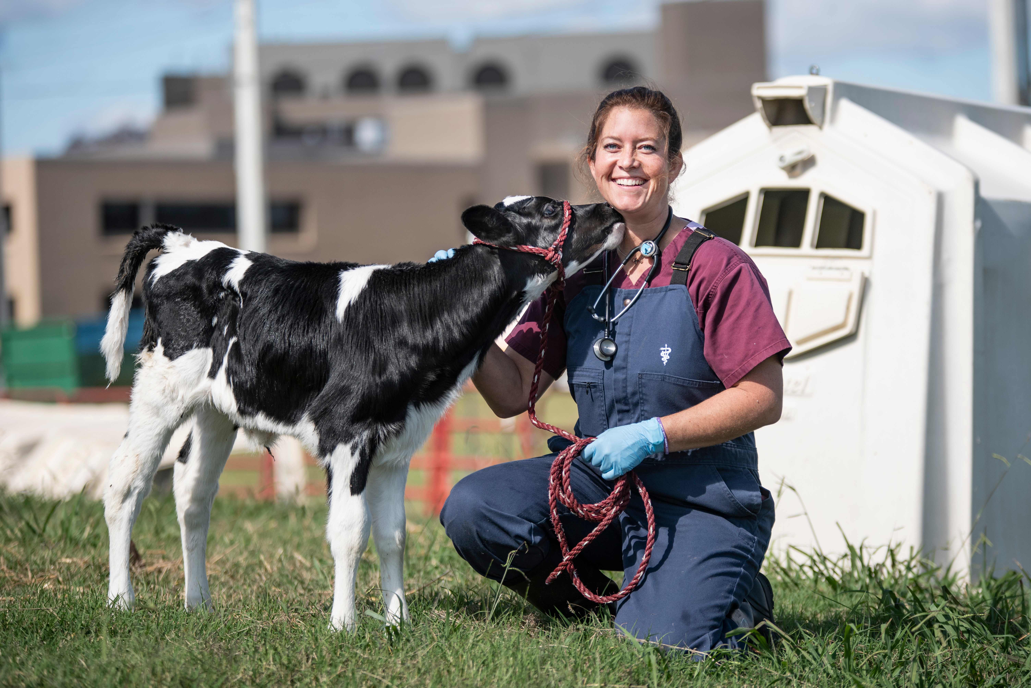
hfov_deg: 15.8
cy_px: 344
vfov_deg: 10.5
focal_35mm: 130
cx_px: 516
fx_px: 3723
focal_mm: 130
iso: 100
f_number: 2.8
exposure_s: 1/2500
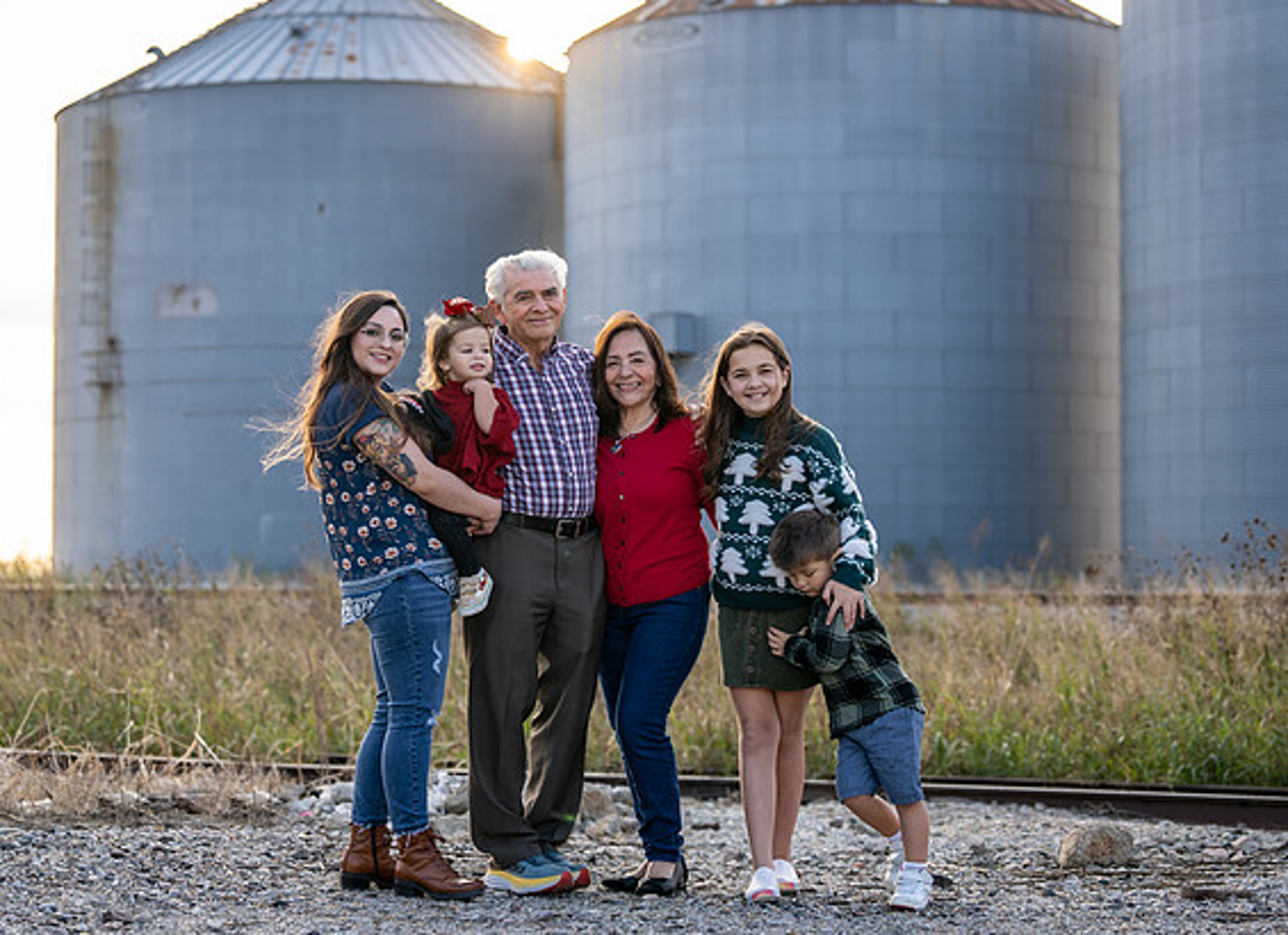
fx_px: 2942
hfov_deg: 24.7
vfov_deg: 18.0
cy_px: 457
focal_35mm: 80
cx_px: 570
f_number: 3.2
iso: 100
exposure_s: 1/320
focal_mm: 70
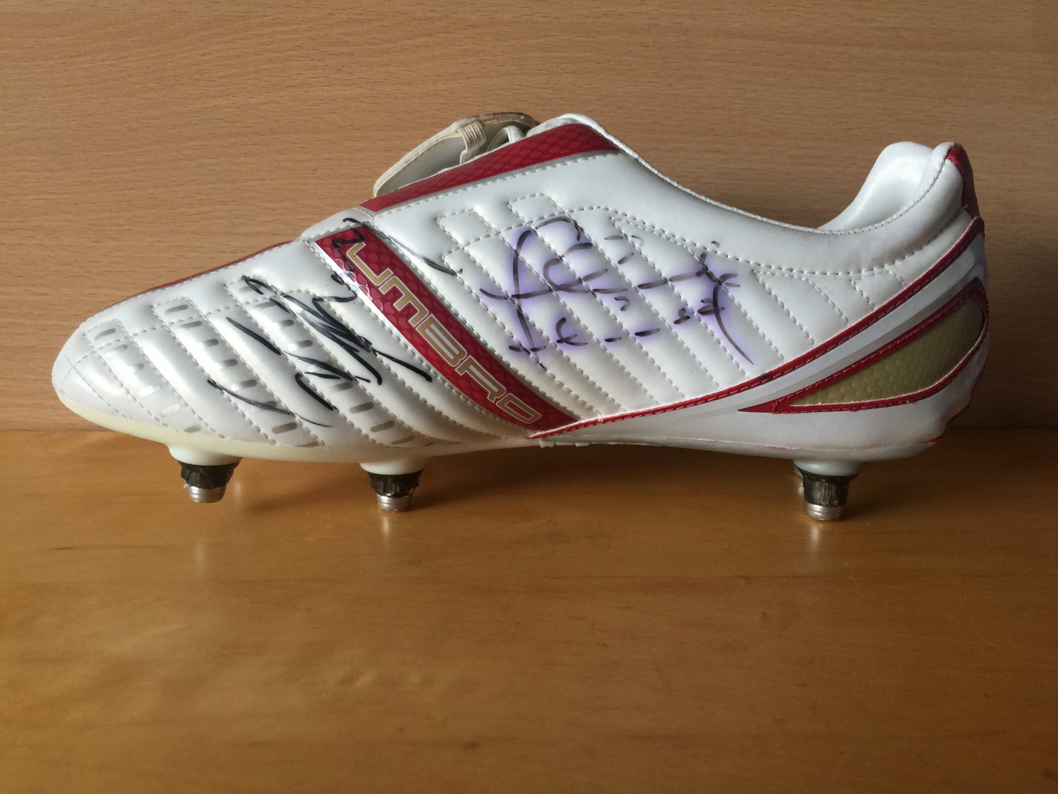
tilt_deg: -14.1
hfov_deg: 61.7
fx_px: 886
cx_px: 529
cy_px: 397
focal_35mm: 29
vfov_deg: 48.2
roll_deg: -1.1
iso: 64
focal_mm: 4.15
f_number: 2.2
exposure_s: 1/33
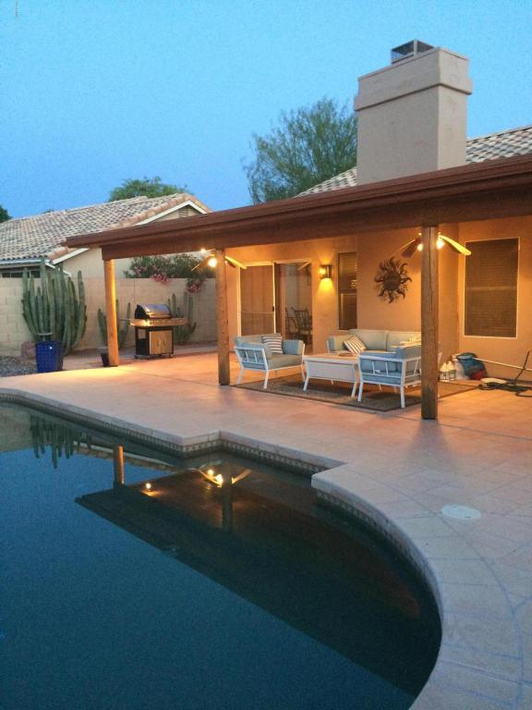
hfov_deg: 48.2
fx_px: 594
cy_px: 355
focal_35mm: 29
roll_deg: +3.0
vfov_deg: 61.7
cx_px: 266
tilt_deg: -6.5
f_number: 2.2
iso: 250
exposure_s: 1/24
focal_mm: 4.15
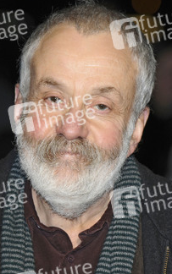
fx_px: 2049
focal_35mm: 274
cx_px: 77
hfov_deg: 4.8
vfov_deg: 7.7
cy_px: 156
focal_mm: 145
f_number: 4.5
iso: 400
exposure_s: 1/160
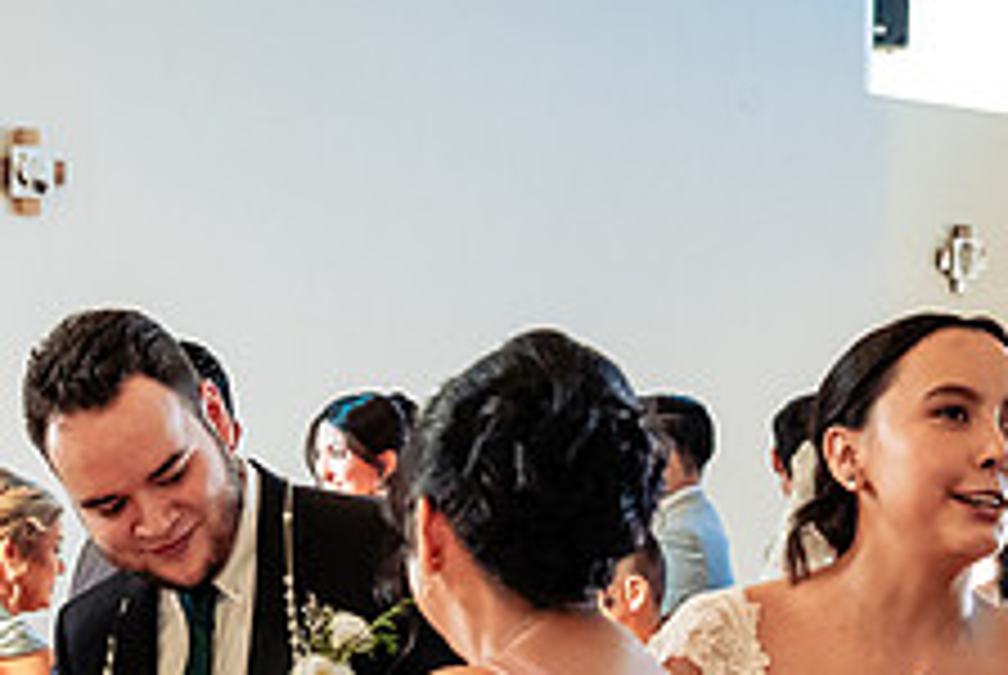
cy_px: 747
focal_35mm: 129
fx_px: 3617
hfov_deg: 15.9
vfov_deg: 10.5
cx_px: 516
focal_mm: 35
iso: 2000
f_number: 4.5
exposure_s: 1/125
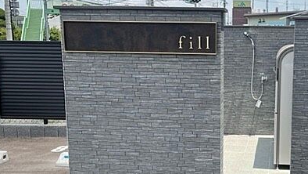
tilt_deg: -8.6
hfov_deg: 42.6
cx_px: 245
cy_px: 103
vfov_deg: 26.0
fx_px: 376
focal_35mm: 46
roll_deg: -0.4
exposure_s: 1/2618
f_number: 1.6
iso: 32
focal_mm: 4.2
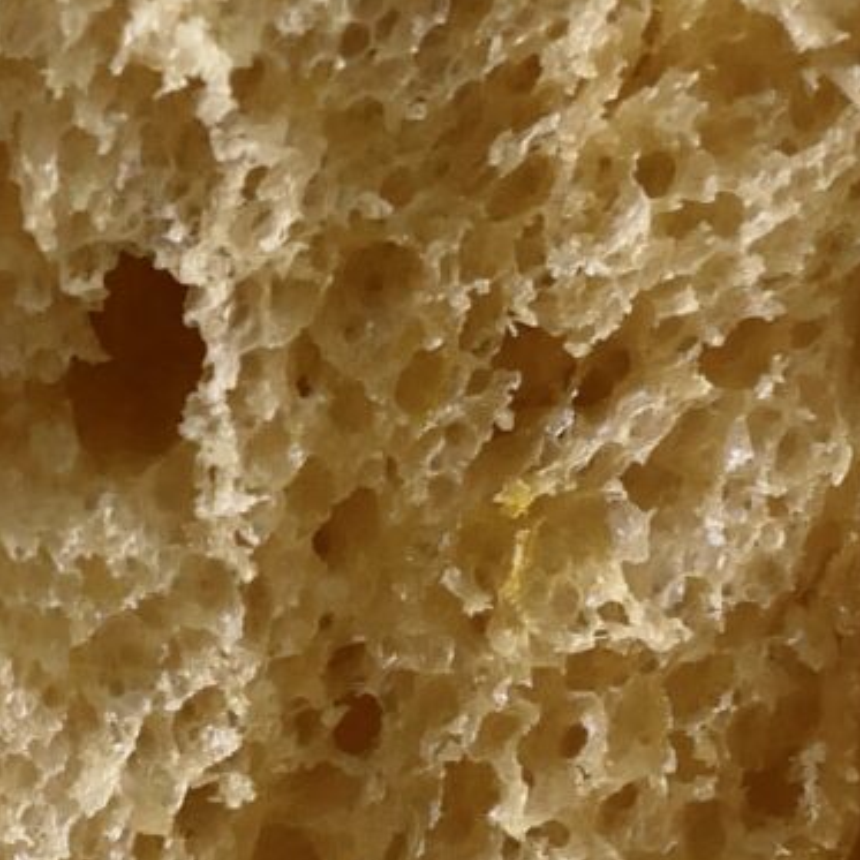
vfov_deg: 7.2
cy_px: 620
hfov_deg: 7.2
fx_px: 6830
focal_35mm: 243
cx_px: 108
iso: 800
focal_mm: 20
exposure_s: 1/100
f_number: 3.5
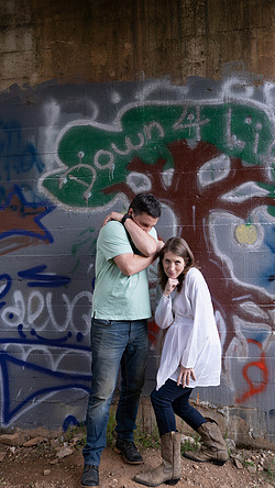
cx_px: 138
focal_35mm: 35
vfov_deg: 56.6
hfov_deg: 33.7
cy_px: 242
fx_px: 453
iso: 400
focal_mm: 33
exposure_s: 1/125
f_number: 3.5
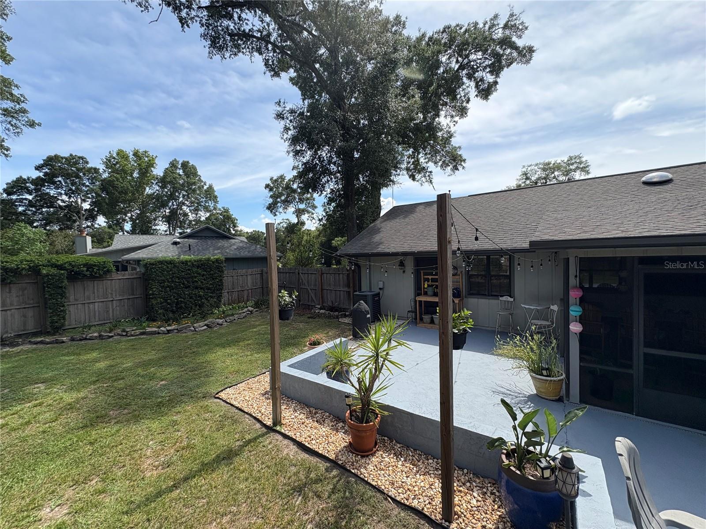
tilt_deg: -2.3
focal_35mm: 14
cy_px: 264
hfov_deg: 102.1
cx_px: 353
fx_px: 286
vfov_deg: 85.7
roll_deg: +1.9
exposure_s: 1/1477
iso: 64
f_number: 2.2
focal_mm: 2.22
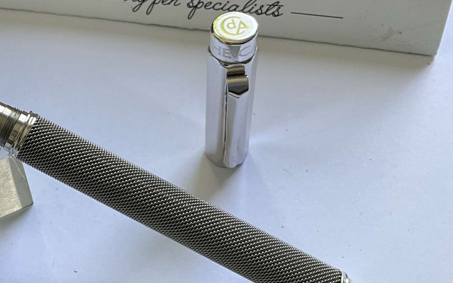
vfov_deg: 21.6
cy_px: 101
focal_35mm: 60
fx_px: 741
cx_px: 22
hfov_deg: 31.9
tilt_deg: -50.3
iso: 40
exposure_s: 1/122
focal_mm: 3
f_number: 1.8
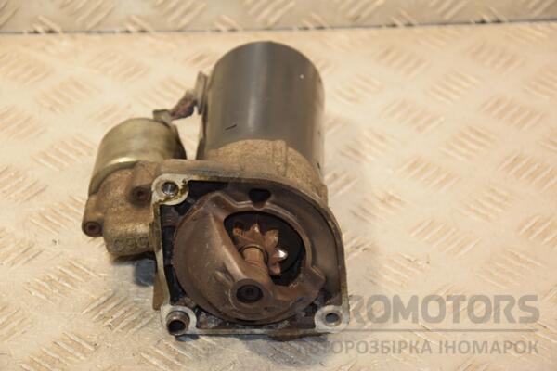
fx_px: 1624
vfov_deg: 13.0
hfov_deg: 19.5
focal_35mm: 105
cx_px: 278
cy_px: 186
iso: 800
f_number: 5.3
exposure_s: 1/160
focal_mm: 70
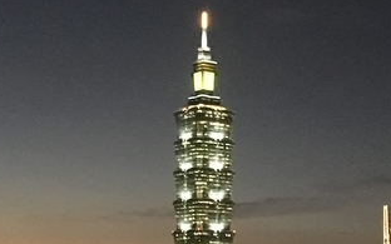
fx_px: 1076
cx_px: 143
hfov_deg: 20.5
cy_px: 66
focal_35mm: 101
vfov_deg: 12.9
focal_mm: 4.15
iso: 800
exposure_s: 1/15
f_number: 2.2
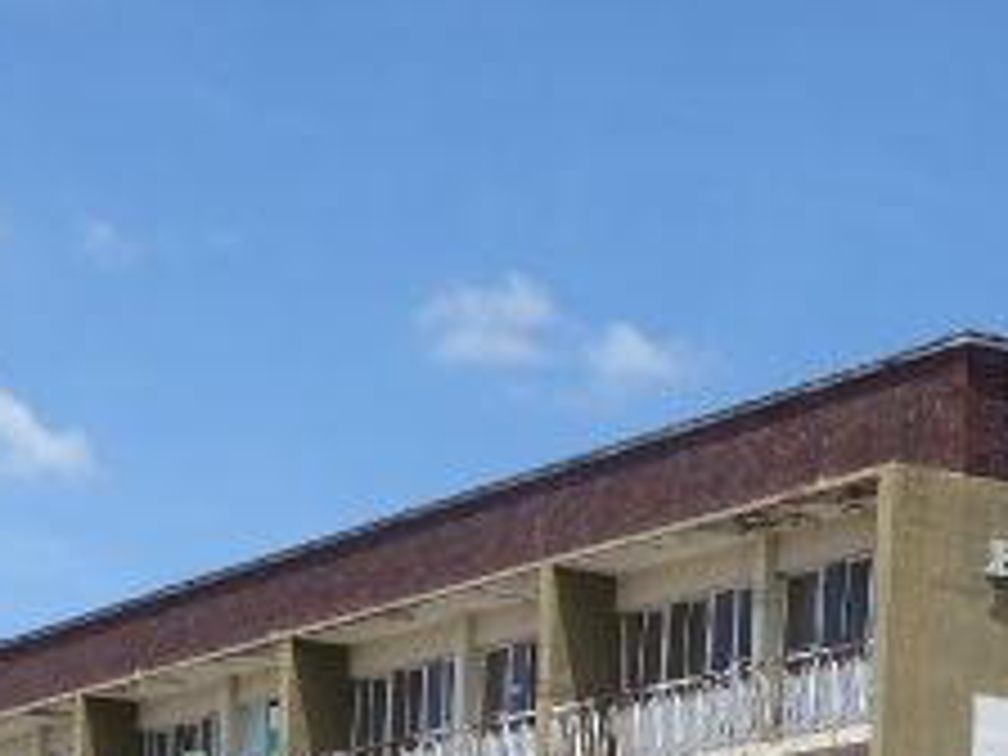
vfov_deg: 10.3
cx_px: 734
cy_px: 1035
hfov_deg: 14.1
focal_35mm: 140
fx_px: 4077
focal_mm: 8.4
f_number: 4
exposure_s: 1/640
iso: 80
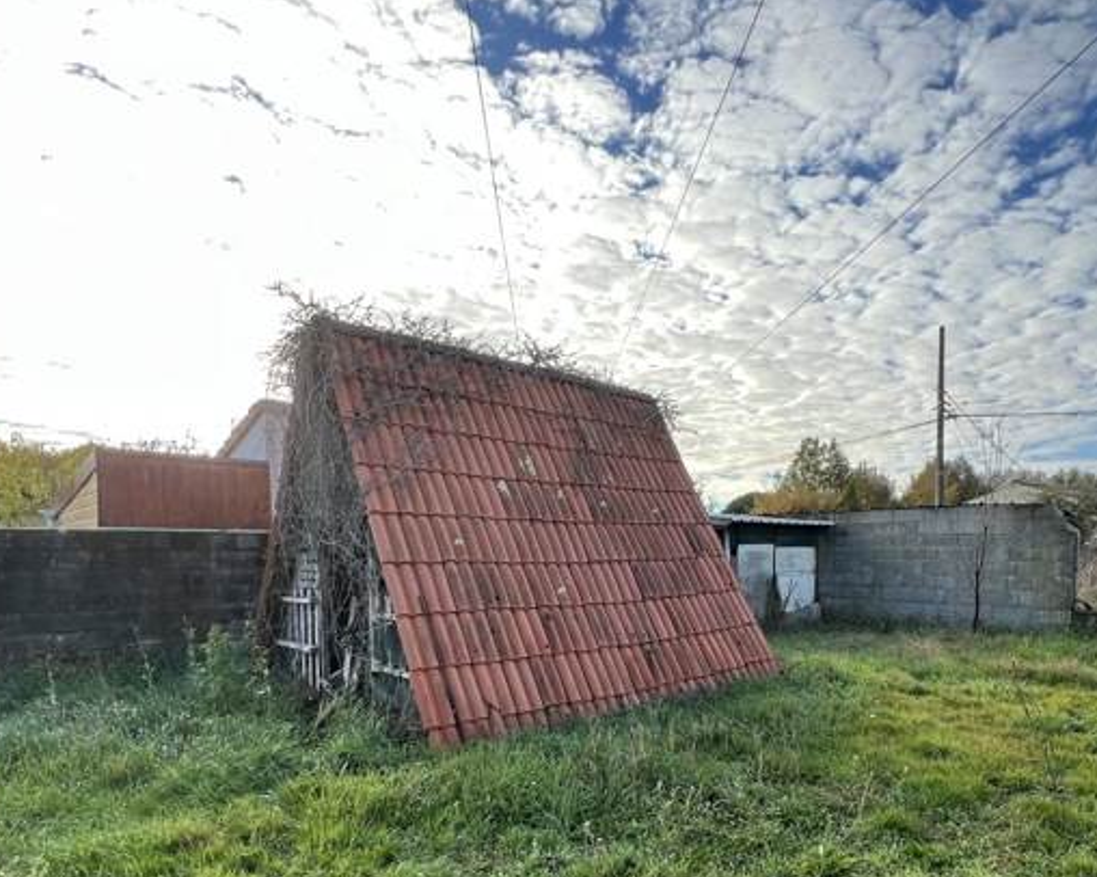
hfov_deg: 79.9
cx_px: 628
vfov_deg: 65.7
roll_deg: +1.1
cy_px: 605
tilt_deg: -3.5
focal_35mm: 20
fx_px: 649
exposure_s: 1/306
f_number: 1.8
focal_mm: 1.57
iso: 32
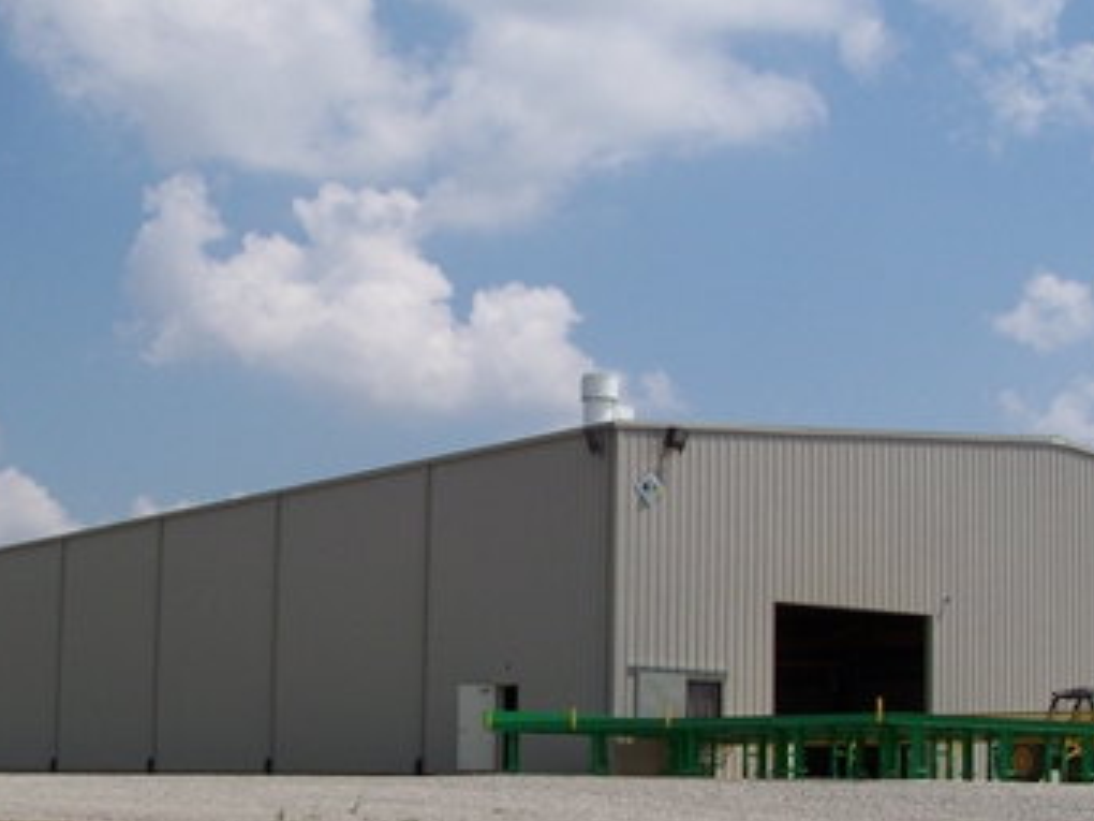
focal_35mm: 67
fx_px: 2117
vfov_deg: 21.8
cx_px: 409
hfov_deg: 28.9
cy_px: 567
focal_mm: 6.3
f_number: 5.6
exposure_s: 1/640
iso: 64
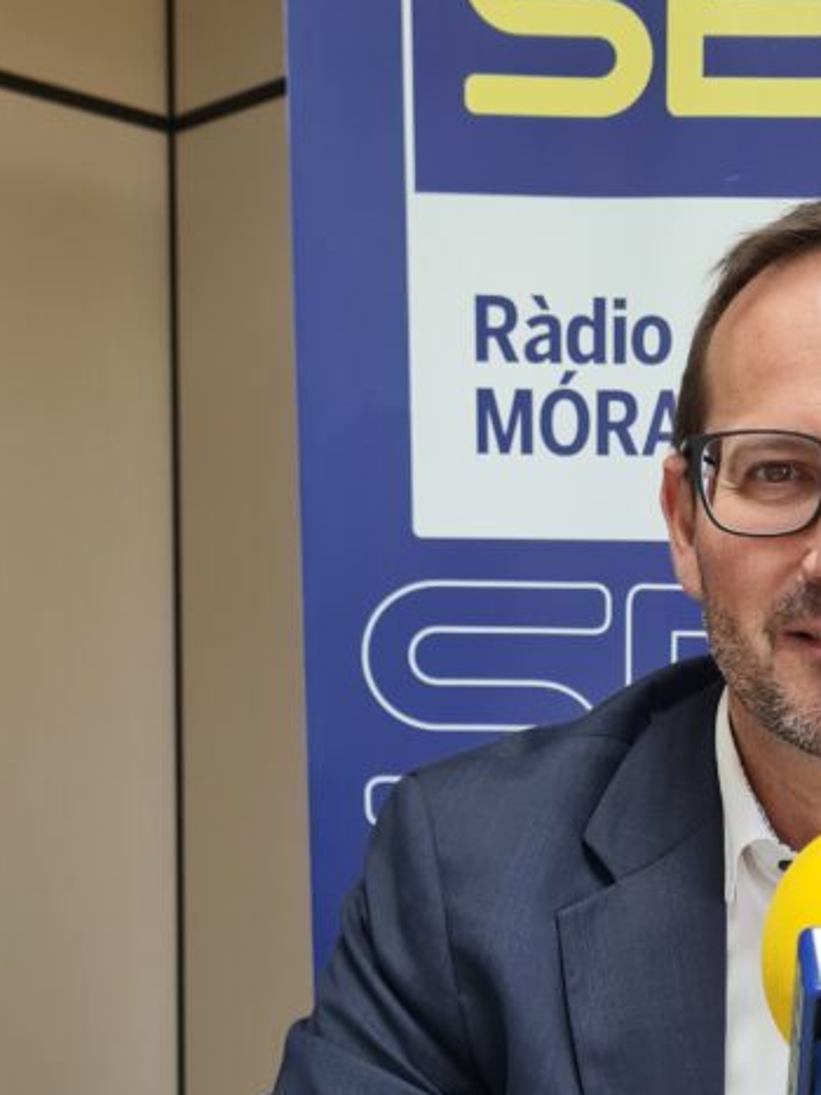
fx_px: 1803
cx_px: 720
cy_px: 818
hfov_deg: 25.0
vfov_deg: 33.1
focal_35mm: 57
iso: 160
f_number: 1.8
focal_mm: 5.4
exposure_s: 1/100
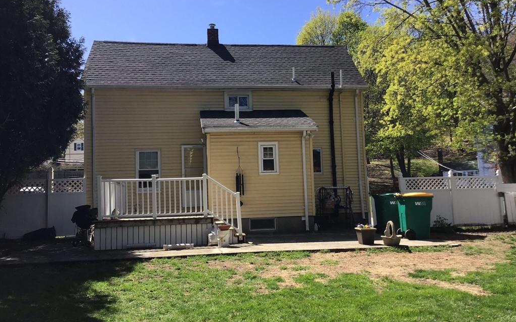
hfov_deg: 58.2
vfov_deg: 38.3
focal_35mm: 33
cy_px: 155
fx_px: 464
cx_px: 259
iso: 25
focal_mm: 3.3
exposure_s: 1/721
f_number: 2.4
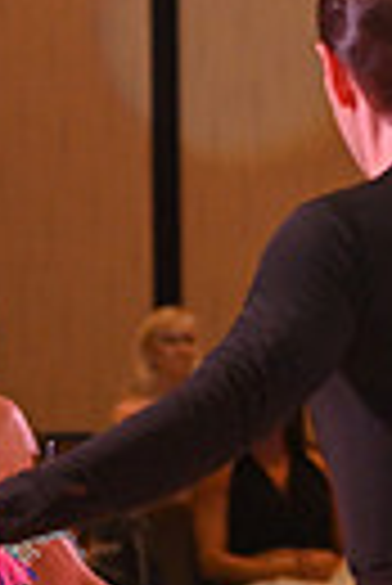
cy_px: 810
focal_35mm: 536
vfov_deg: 3.8
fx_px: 8731
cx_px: 56
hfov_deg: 2.6
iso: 2000
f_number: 5
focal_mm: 120
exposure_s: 1/400
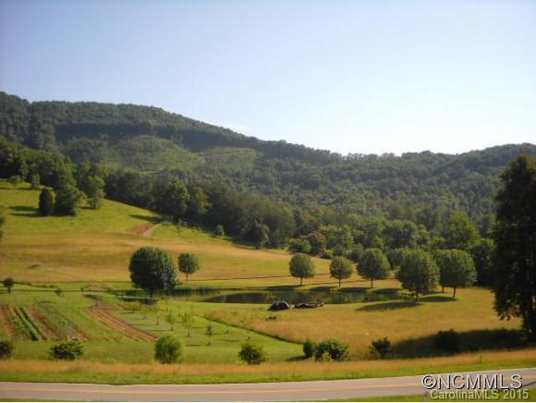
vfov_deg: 35.2
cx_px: 268
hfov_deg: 45.7
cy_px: 202
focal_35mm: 41
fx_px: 635
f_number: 5.5
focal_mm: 6.72
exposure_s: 1/250
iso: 64
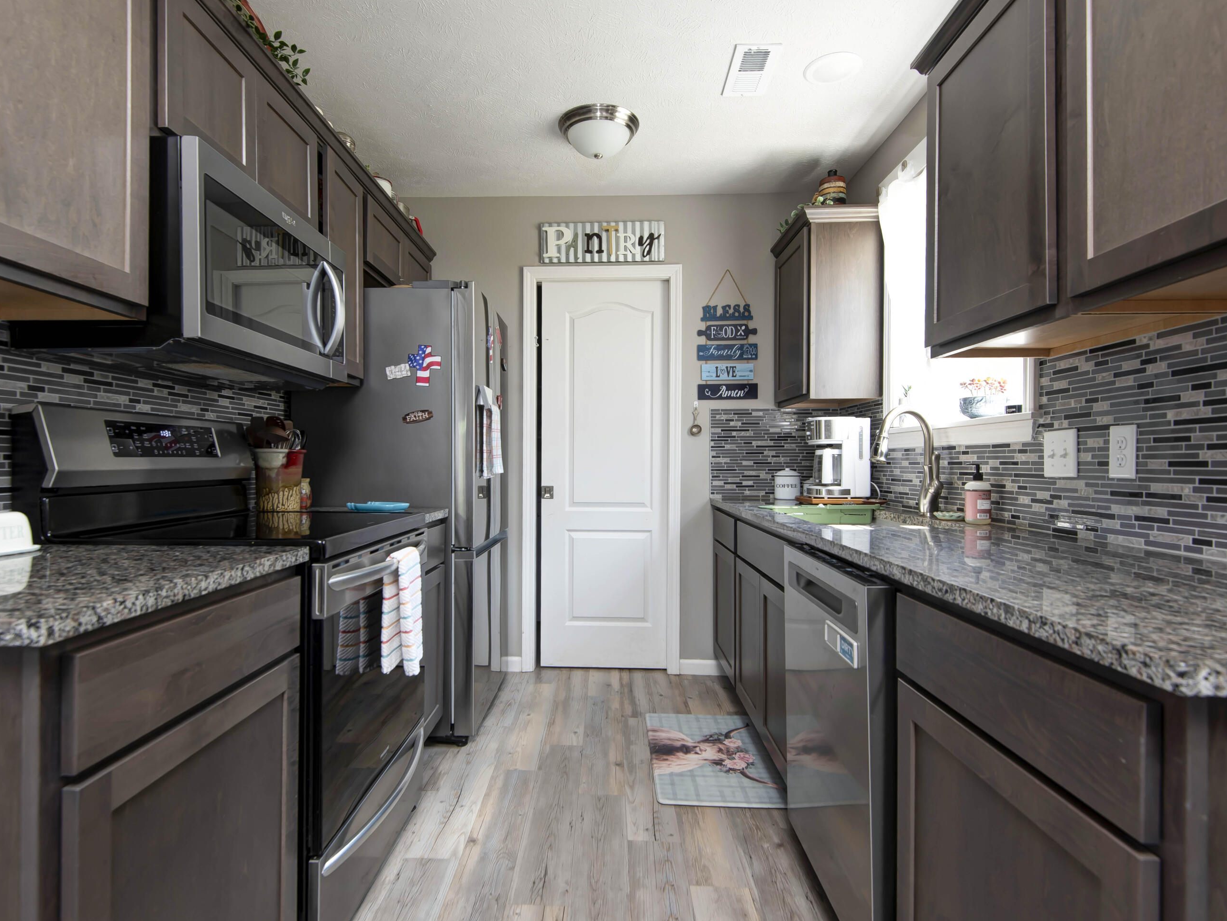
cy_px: 462
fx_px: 638
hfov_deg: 87.7
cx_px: 589
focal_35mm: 18
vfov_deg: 71.6
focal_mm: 16
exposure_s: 1/10
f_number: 6.7
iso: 200
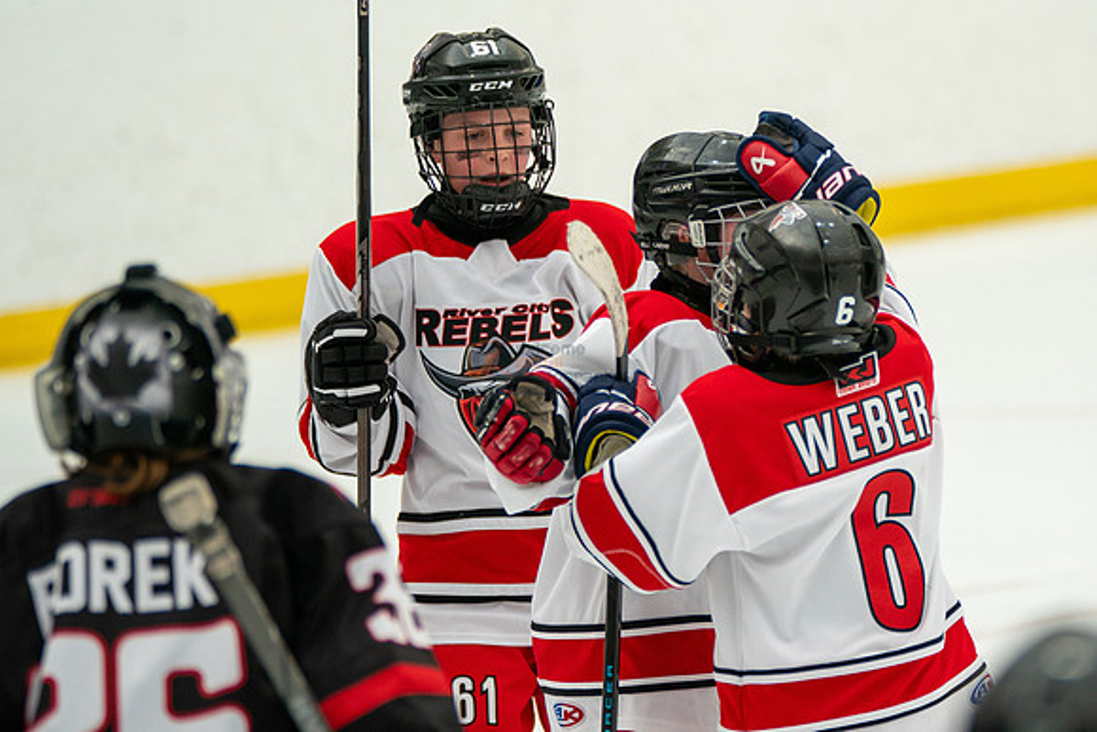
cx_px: 719
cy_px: 268
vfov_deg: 5.1
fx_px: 8283
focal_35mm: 272
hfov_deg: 7.6
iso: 1600
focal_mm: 186
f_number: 3.2
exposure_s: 1/2000
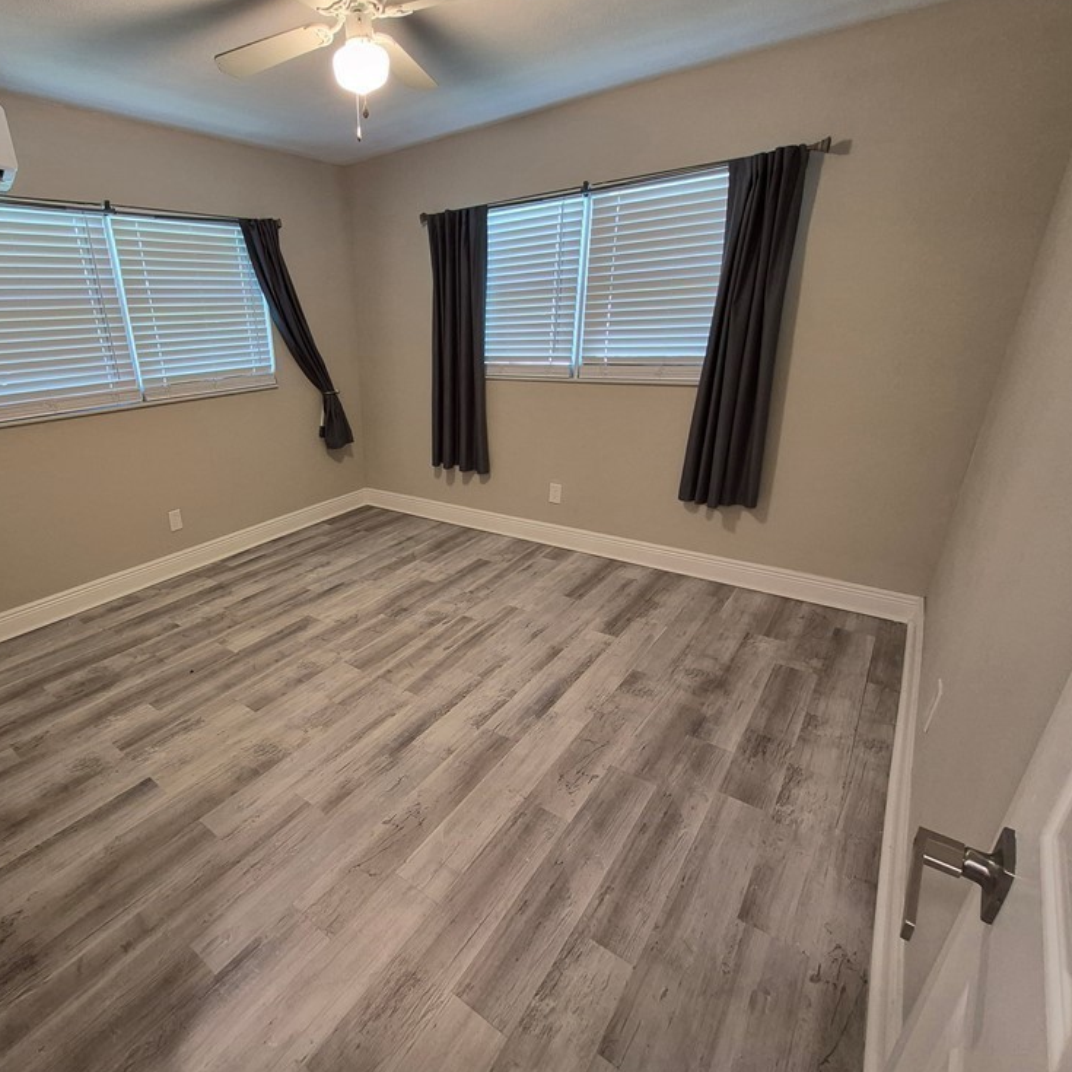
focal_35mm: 16
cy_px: 541
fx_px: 561
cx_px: 381
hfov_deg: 85.1
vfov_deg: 87.4
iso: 250
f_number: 2.2
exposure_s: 1/60.2
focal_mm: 1.74
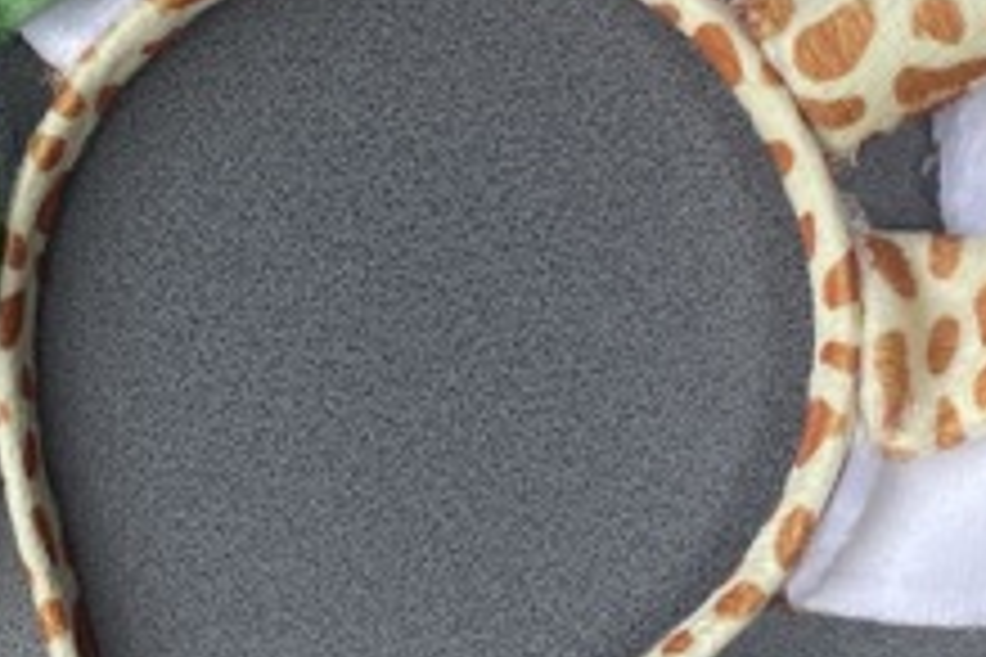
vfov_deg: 10.1
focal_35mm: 136
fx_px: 3725
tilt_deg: -84.7
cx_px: 171
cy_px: 299
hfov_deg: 15.0
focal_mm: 4.2
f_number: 1.6
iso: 32
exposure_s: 1/530
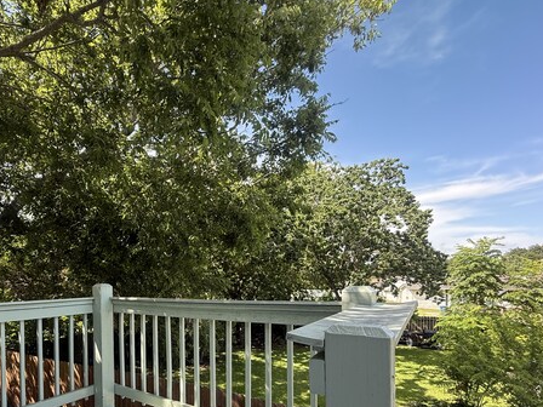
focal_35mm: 20
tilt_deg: -1.0
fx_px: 314
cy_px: 287
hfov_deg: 79.0
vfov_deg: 63.4
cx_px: 179
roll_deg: +1.1
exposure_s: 1/249
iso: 64
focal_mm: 2.22
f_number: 2.2
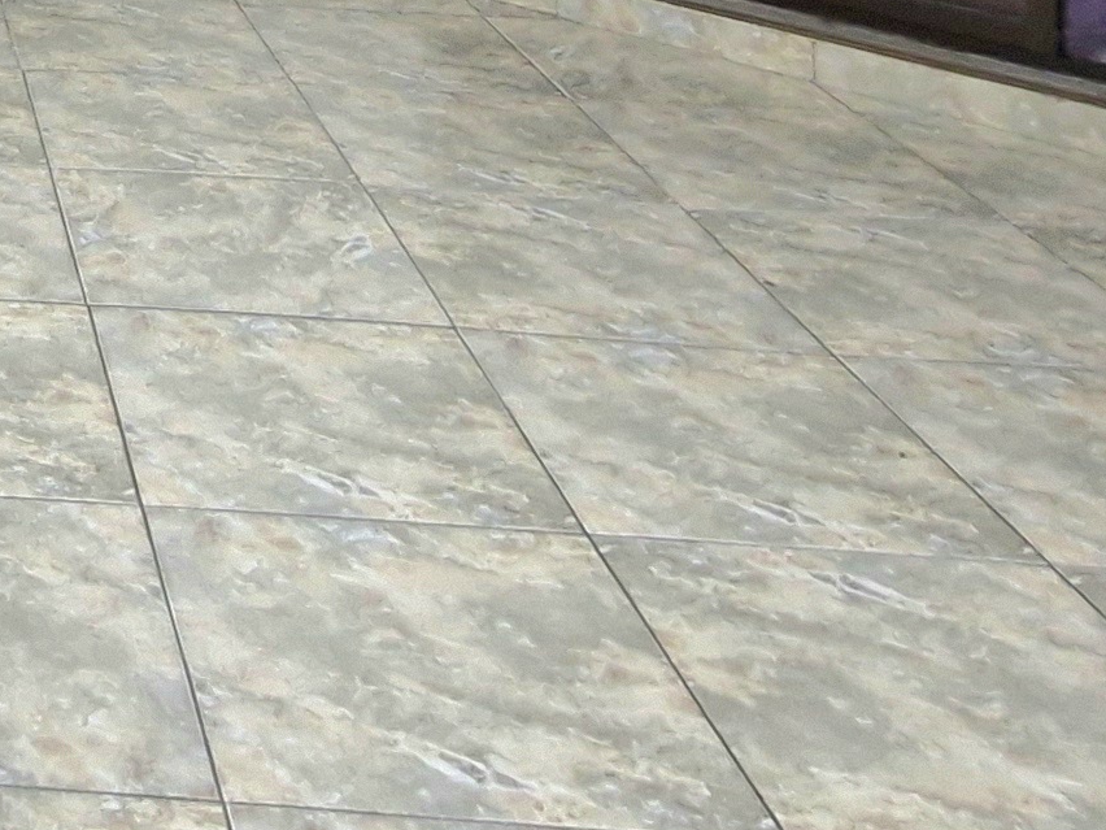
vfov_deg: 18.0
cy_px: -743
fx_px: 1949
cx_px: -358
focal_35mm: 61
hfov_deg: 26.5
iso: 320
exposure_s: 1/30
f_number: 2.2
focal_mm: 1.74
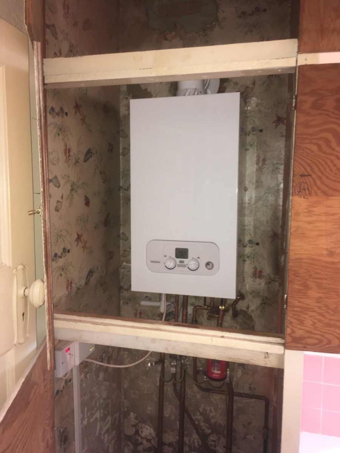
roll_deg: -0.7
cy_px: 226
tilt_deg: -7.7
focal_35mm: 29
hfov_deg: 48.2
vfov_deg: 61.7
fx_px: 380
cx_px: 170
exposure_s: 1/20
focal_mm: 4.15
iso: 50
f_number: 2.2
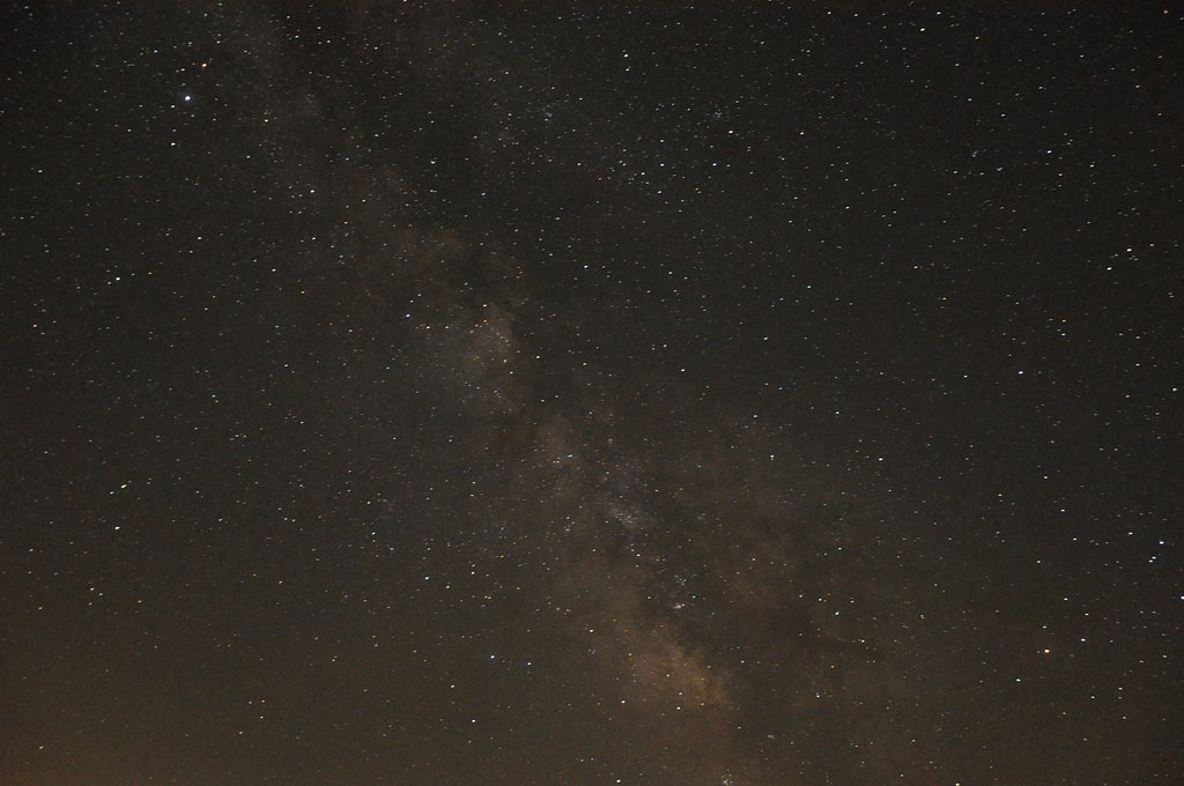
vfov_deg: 47.8
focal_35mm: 27
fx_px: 887
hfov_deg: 67.4
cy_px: 393
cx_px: 592
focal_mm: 18
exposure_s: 30
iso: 3200
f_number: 3.5
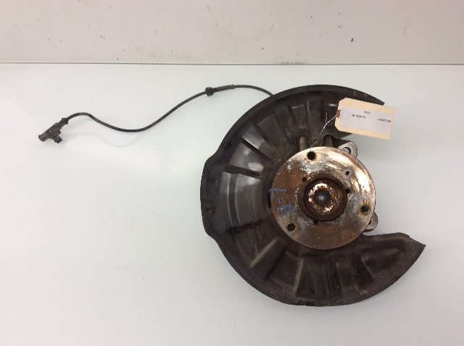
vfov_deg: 44.1
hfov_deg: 56.9
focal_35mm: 32
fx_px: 428
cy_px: 173
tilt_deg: -63.4
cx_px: 232
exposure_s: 1/60
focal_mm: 3.3
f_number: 2.4
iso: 40
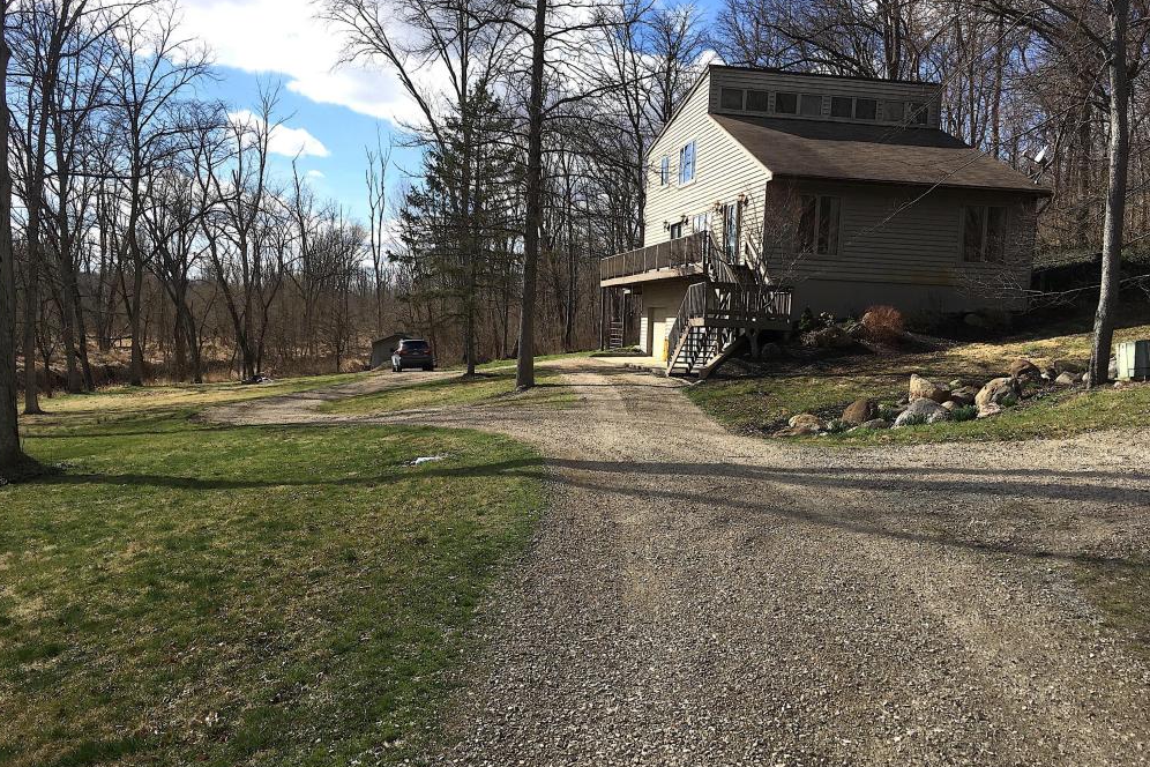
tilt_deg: -4.5
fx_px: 990
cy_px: 410
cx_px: 578
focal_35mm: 31
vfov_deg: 42.3
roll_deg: -3.1
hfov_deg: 60.3
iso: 25
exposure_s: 1/1637
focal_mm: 4.15
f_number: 2.2
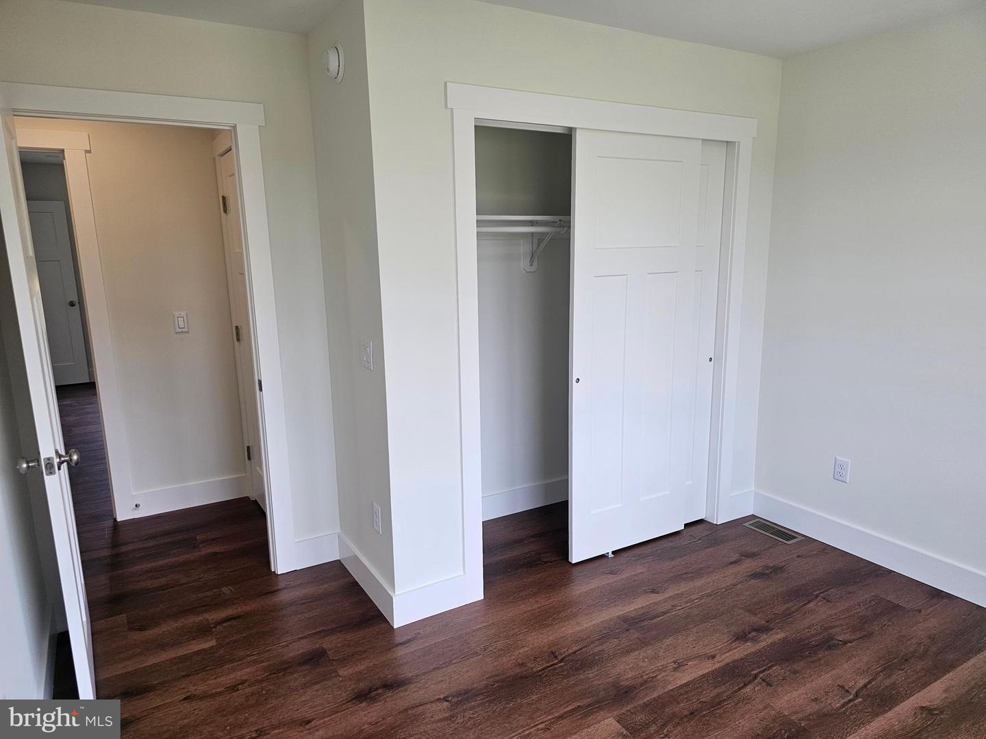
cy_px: 370
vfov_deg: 58.9
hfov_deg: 73.9
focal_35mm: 23
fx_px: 655
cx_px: 493
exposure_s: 1/180
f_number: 1.7
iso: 64
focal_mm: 6.3
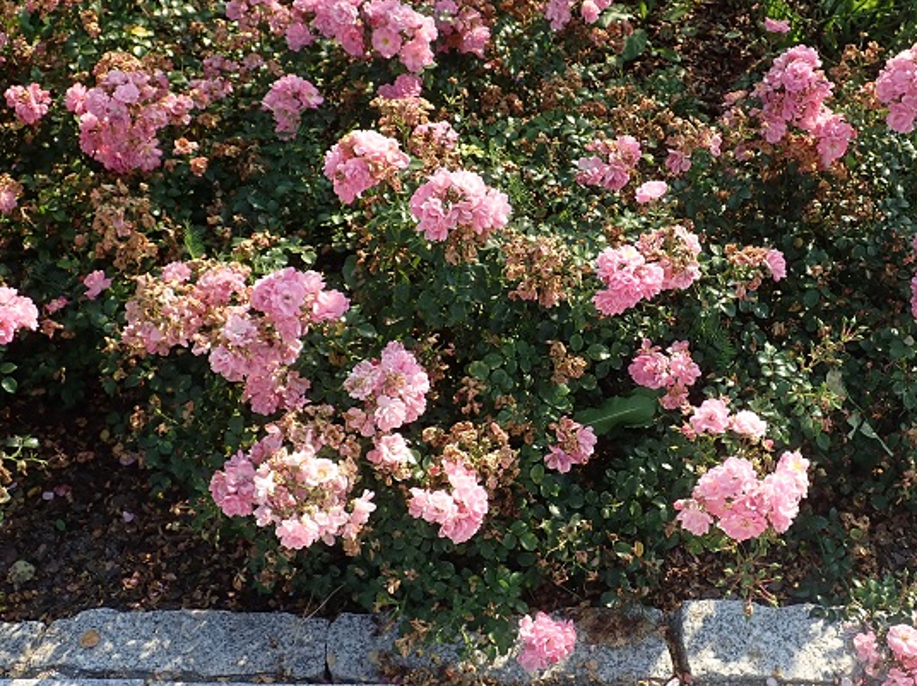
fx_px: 1112
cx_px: 566
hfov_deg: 44.5
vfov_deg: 34.1
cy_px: 262
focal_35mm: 42
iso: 100
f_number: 3.2
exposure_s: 1/400
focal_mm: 5.5
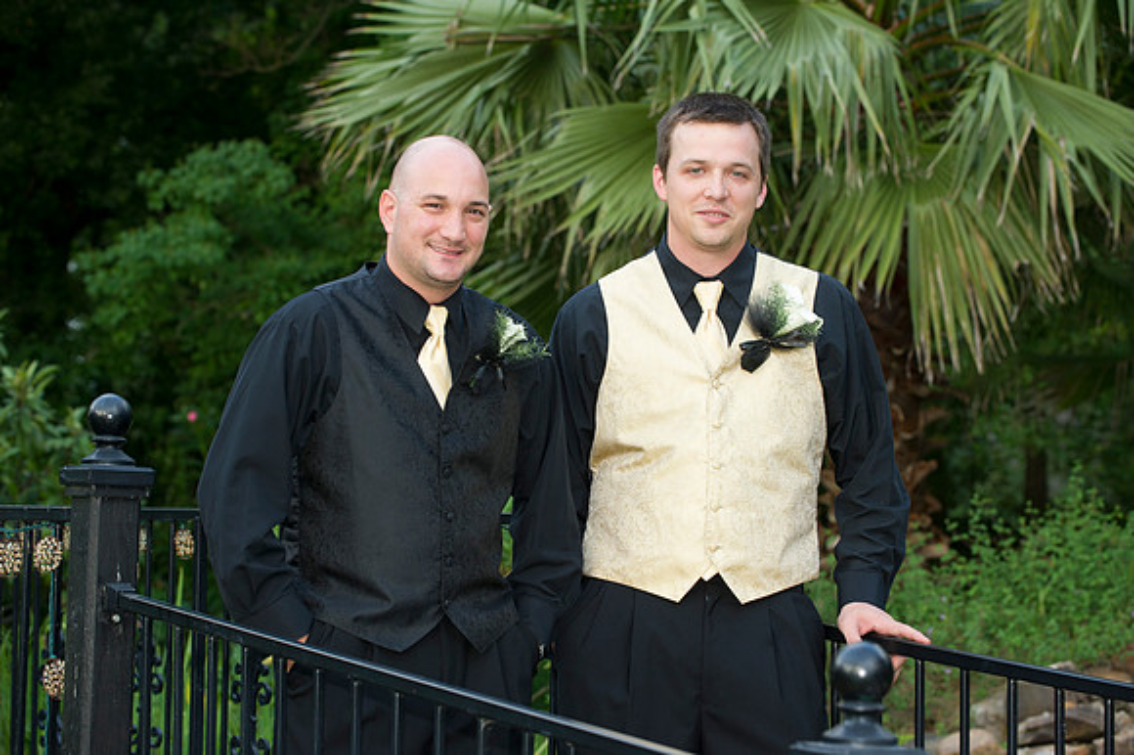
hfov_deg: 19.5
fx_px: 3305
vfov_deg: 13.0
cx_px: 567
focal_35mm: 105
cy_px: 378
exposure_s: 1/250
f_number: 5
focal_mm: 105
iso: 800
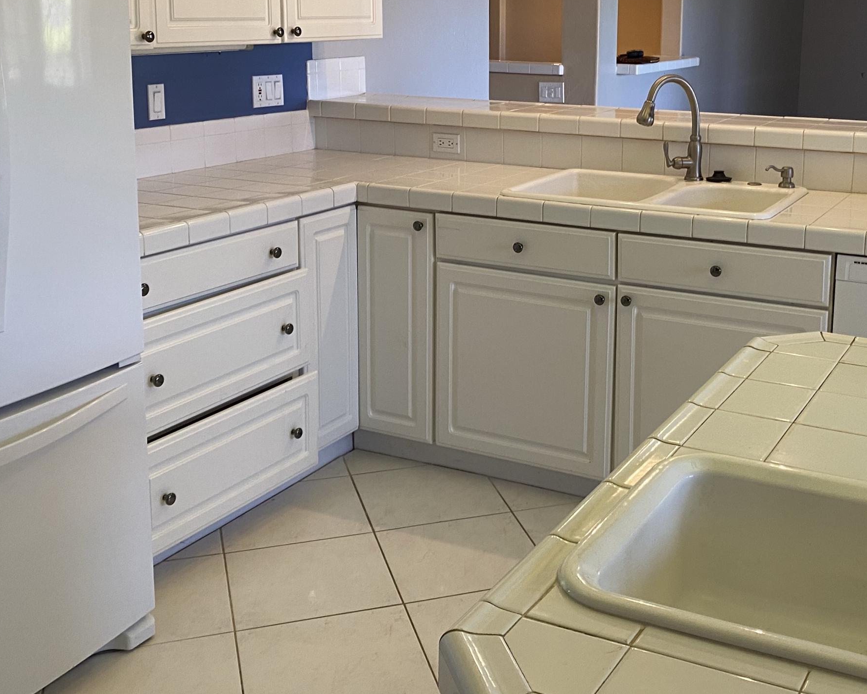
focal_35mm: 43
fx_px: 1103
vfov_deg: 34.5
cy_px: 223
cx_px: 557
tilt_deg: -8.4
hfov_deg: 42.5
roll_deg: -1.4
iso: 80
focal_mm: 4.25
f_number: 1.8
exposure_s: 1/60
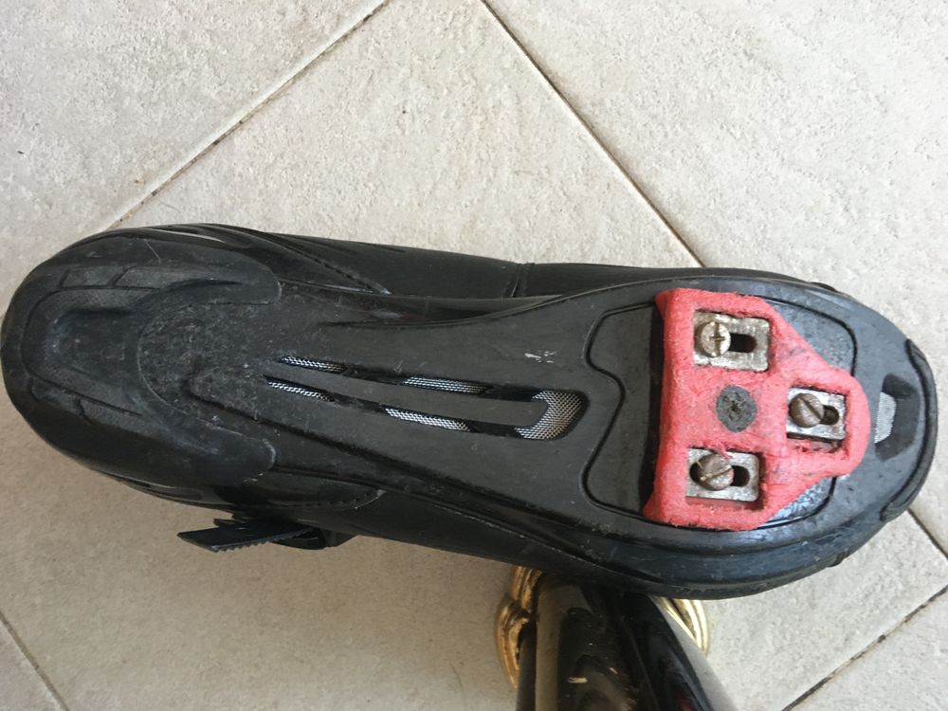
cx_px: 474
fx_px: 794
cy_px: 356
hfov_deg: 61.7
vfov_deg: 48.2
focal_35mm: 29
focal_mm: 4.15
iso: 160
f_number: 2.2
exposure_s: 1/33
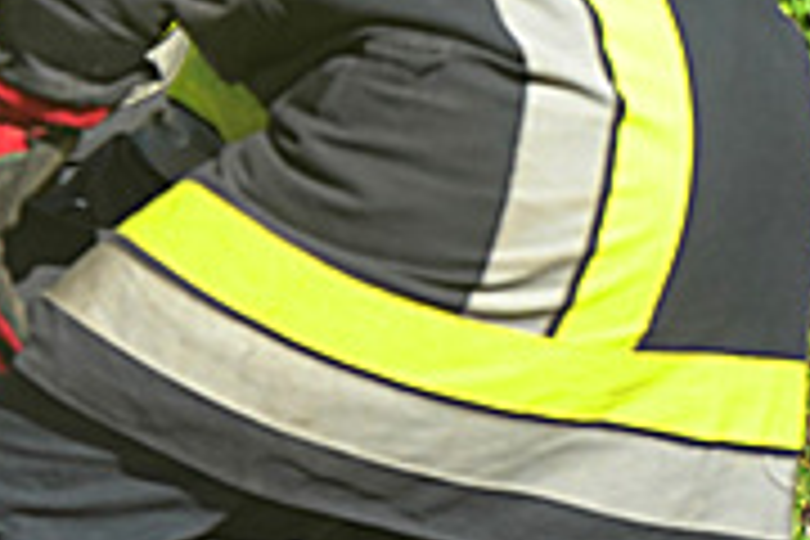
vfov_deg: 5.7
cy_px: -223
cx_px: -122
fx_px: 5377
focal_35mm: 239
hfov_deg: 8.5
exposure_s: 1/8000
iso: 1250
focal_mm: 70
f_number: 5.6
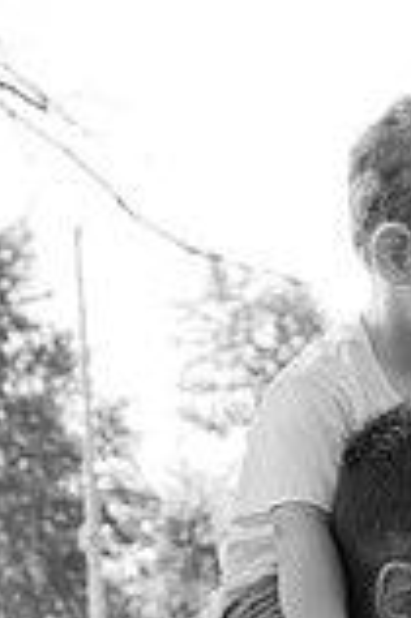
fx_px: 3587
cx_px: 712
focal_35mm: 209
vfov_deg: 9.4
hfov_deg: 6.4
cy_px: 1068
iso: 400
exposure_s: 1/320
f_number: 7.1
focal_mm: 57
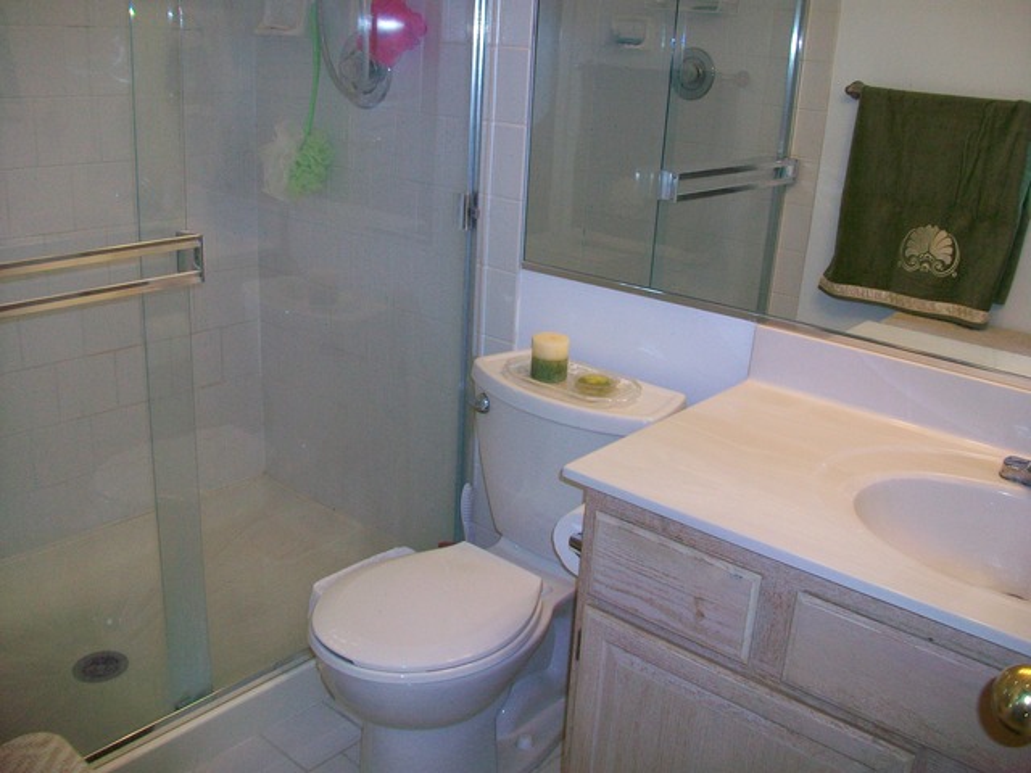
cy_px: 386
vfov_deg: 44.2
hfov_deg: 56.8
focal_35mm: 32
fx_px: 953
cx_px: 516
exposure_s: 1/60
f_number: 2.8
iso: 120
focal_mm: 5.7
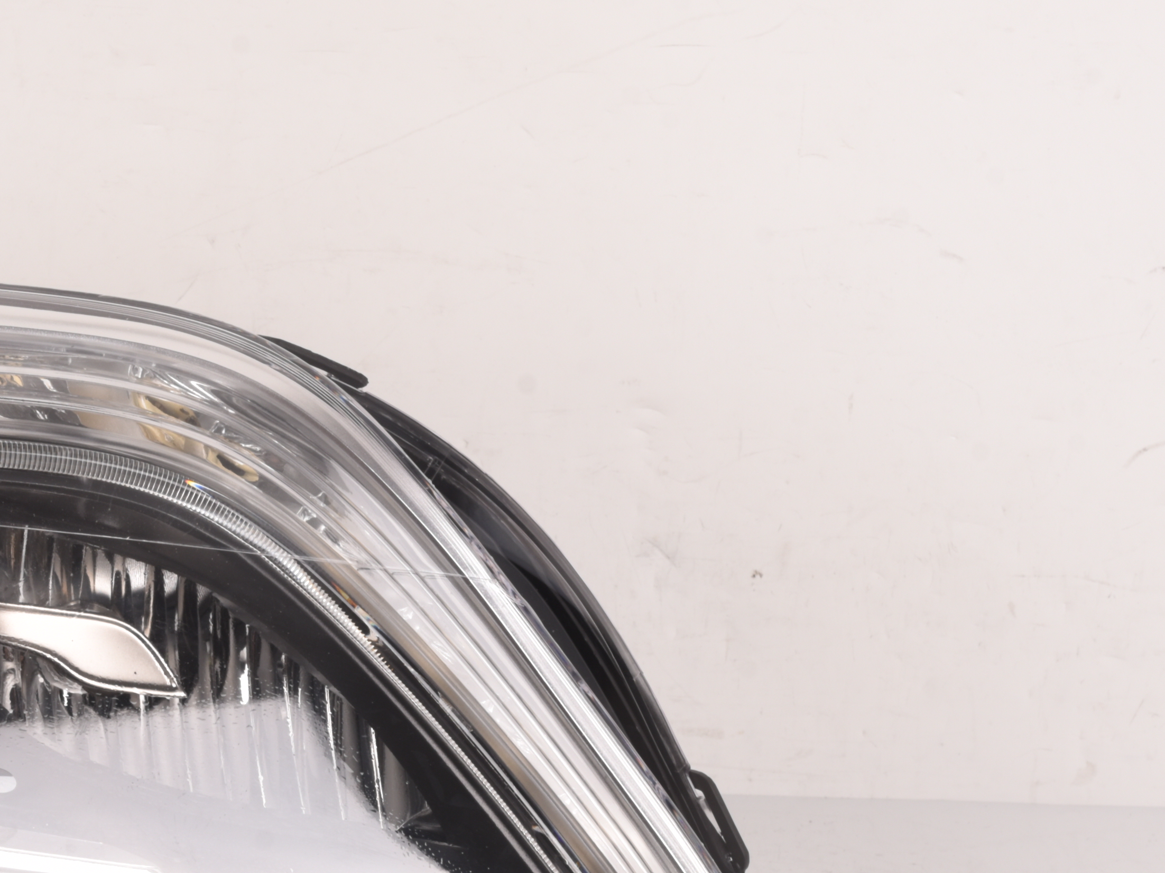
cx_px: 247
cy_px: 435
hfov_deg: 18.6
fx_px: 3534
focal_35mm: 105
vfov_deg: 14.1
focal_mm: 40
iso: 100
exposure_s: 1/100
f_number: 13
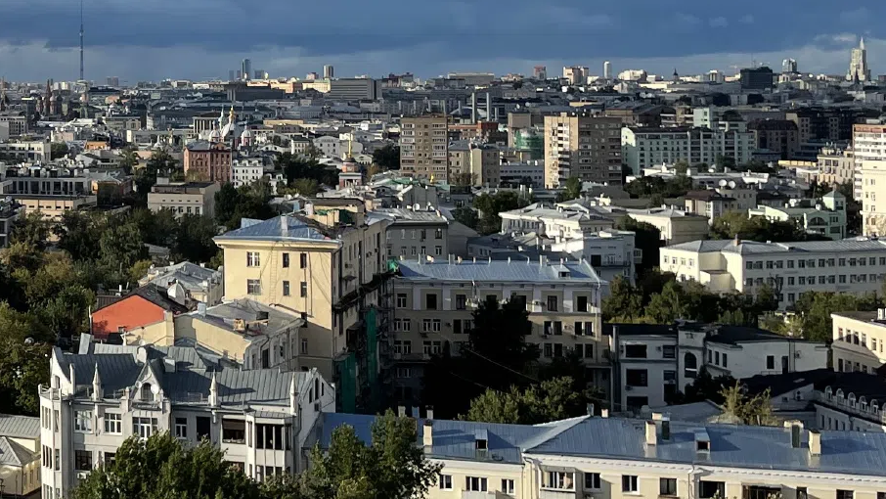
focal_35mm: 75
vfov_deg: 15.9
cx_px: -232
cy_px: 57
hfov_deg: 24.9
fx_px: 1762
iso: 32
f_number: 1.6
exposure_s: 1/4292
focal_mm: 4.2
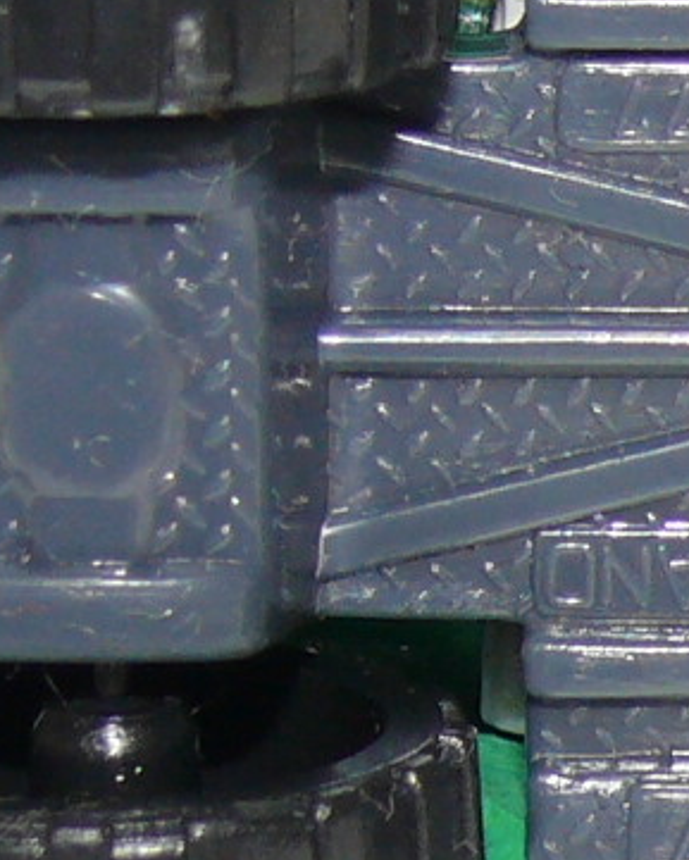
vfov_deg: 4.3
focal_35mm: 445
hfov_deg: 3.5
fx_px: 11338
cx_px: 1273
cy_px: 257
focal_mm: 13.6
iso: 100
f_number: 4
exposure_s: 1/30
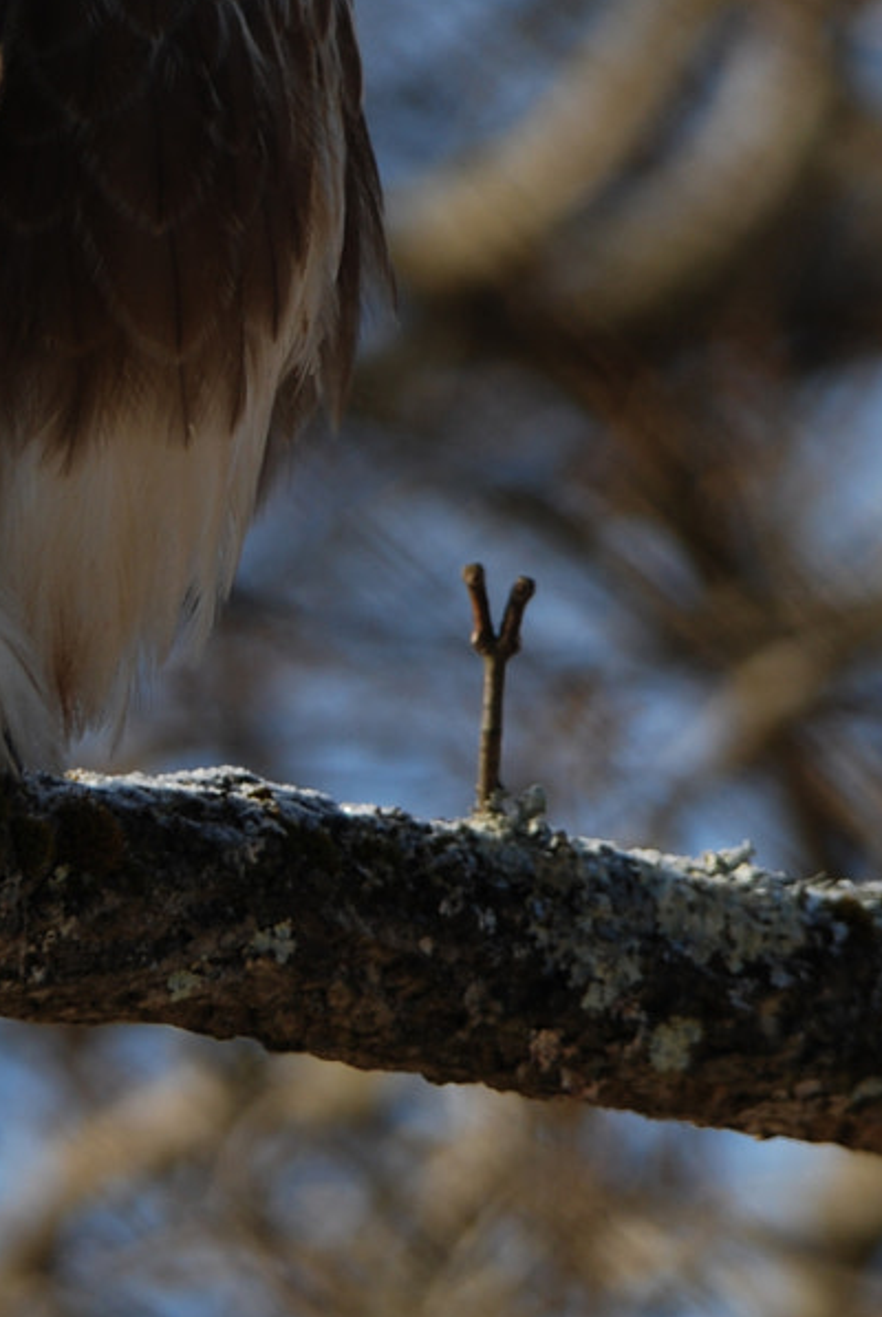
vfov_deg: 1.3
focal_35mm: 1528
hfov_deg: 0.9
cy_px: 375
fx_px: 55955
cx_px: 58
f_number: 6
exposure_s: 1/250
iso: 100
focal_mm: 380
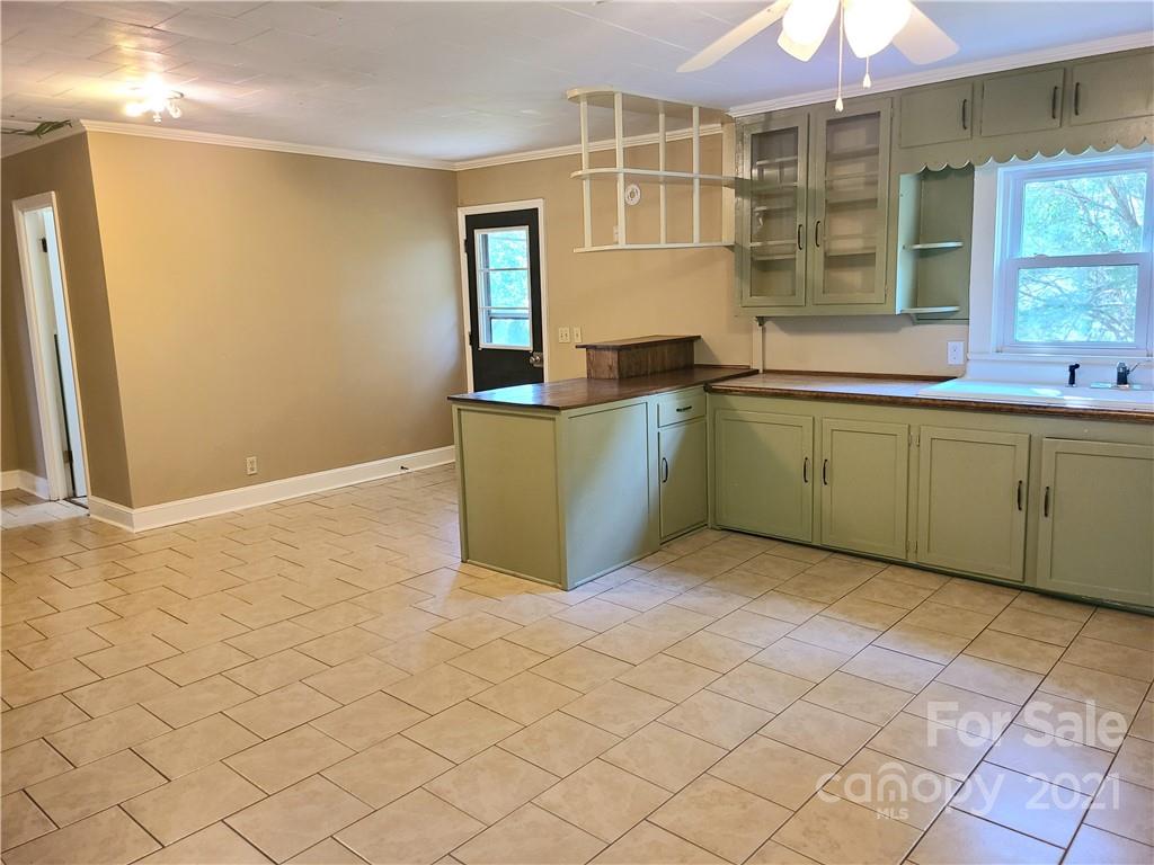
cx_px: 577
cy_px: 432
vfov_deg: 53.1
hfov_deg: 67.3
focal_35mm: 26
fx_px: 867
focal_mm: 5.4
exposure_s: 1/39.1
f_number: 1.8
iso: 320
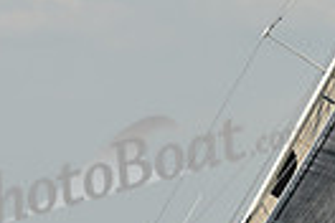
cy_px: 265
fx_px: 12245
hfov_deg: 1.6
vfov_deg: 1.0
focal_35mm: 1316
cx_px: 444
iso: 250
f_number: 6.3
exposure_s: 1/1000
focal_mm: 300
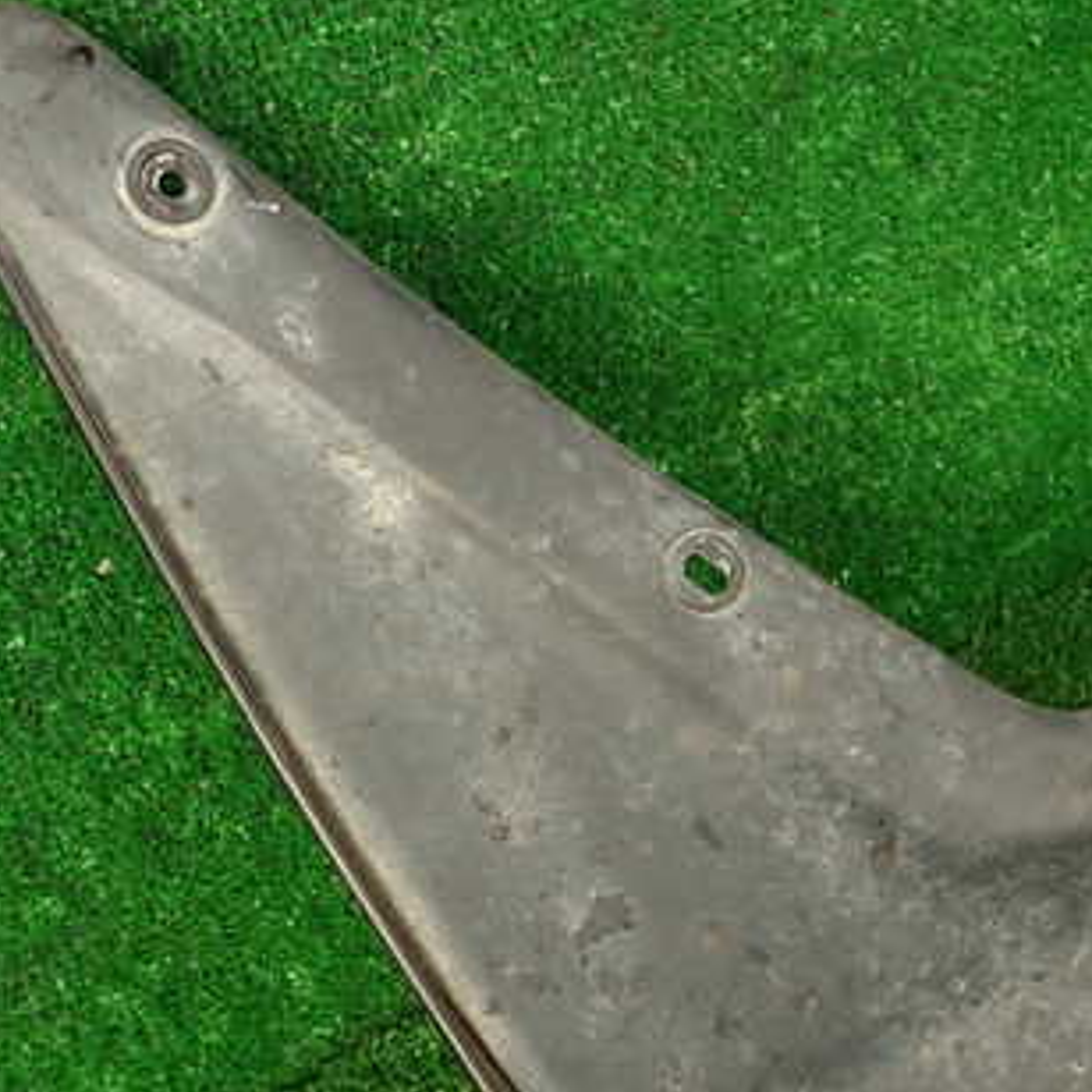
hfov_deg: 38.9
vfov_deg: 38.9
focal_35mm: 43
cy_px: 674
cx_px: 695
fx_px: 1535
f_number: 2.8
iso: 100
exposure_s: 1/60
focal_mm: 4.5
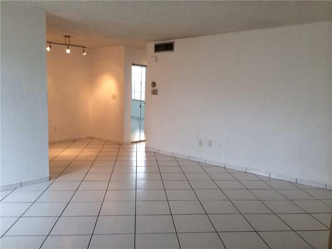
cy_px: 124
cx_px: 166
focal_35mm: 30
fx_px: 288
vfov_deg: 46.8
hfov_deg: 60.0
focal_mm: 4.12
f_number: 2.2
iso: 50
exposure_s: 1/30
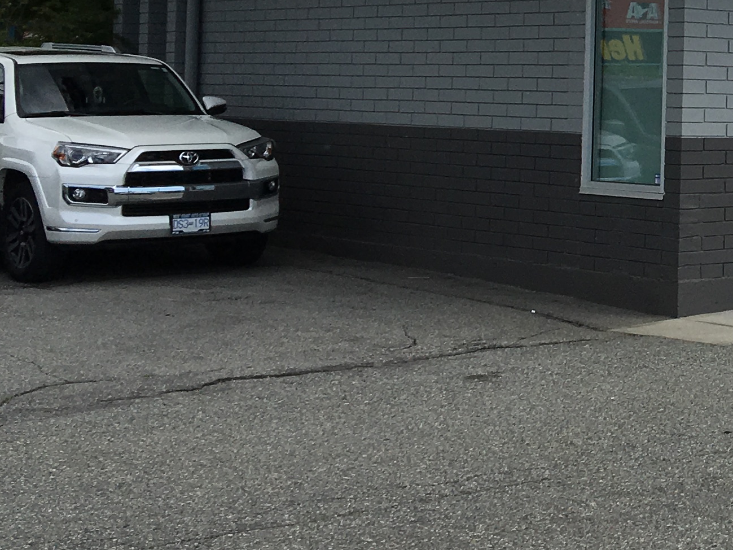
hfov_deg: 19.9
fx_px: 1906
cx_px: 967
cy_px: 63
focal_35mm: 90
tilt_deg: +1.4
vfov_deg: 16.2
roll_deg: -0.3
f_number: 2.2
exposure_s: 1/2331
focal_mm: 4.15
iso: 25
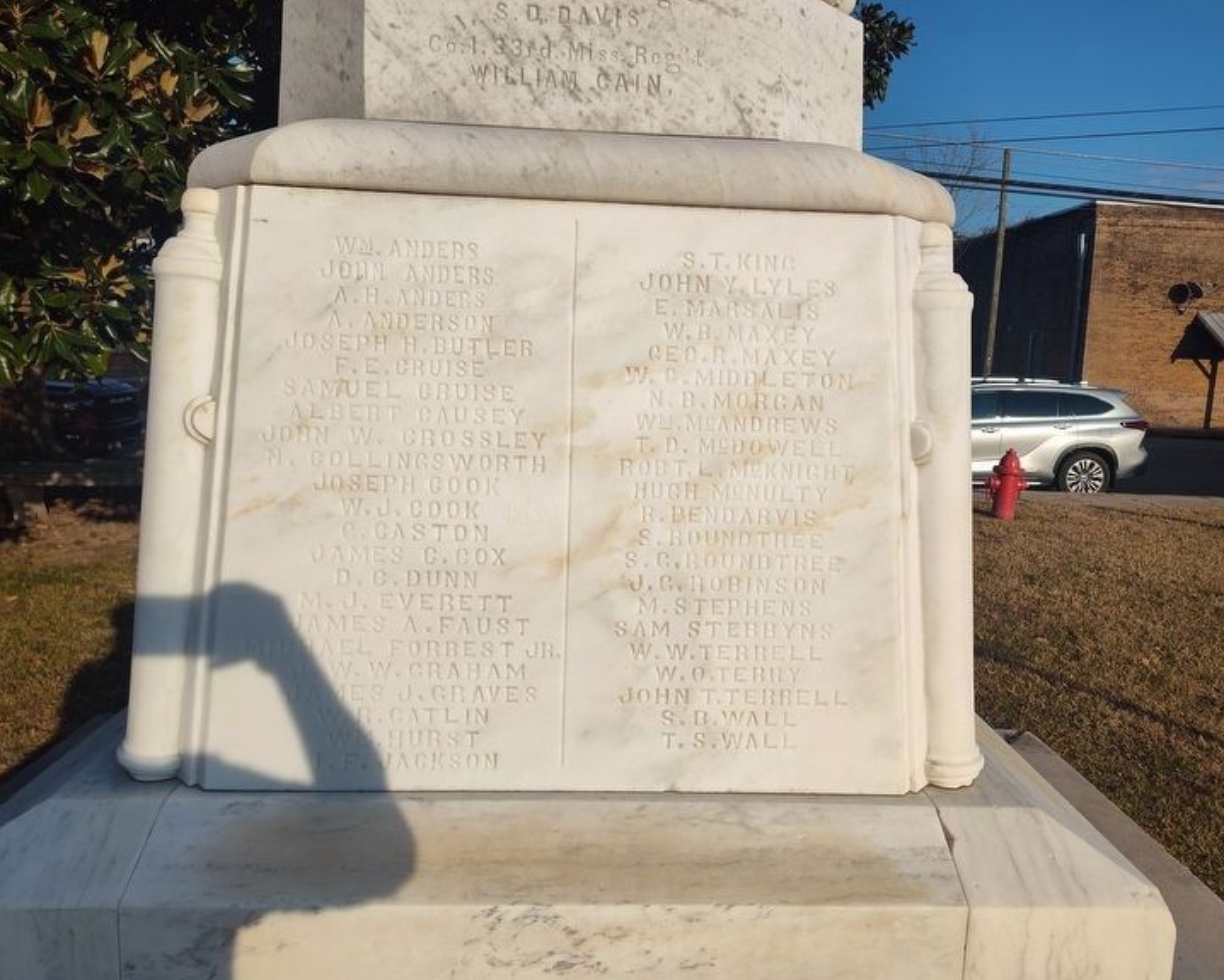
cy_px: 476
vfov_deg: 56.8
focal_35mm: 25
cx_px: 639
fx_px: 906
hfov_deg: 68.0
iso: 100
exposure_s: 1/2384
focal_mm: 5.56
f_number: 1.8
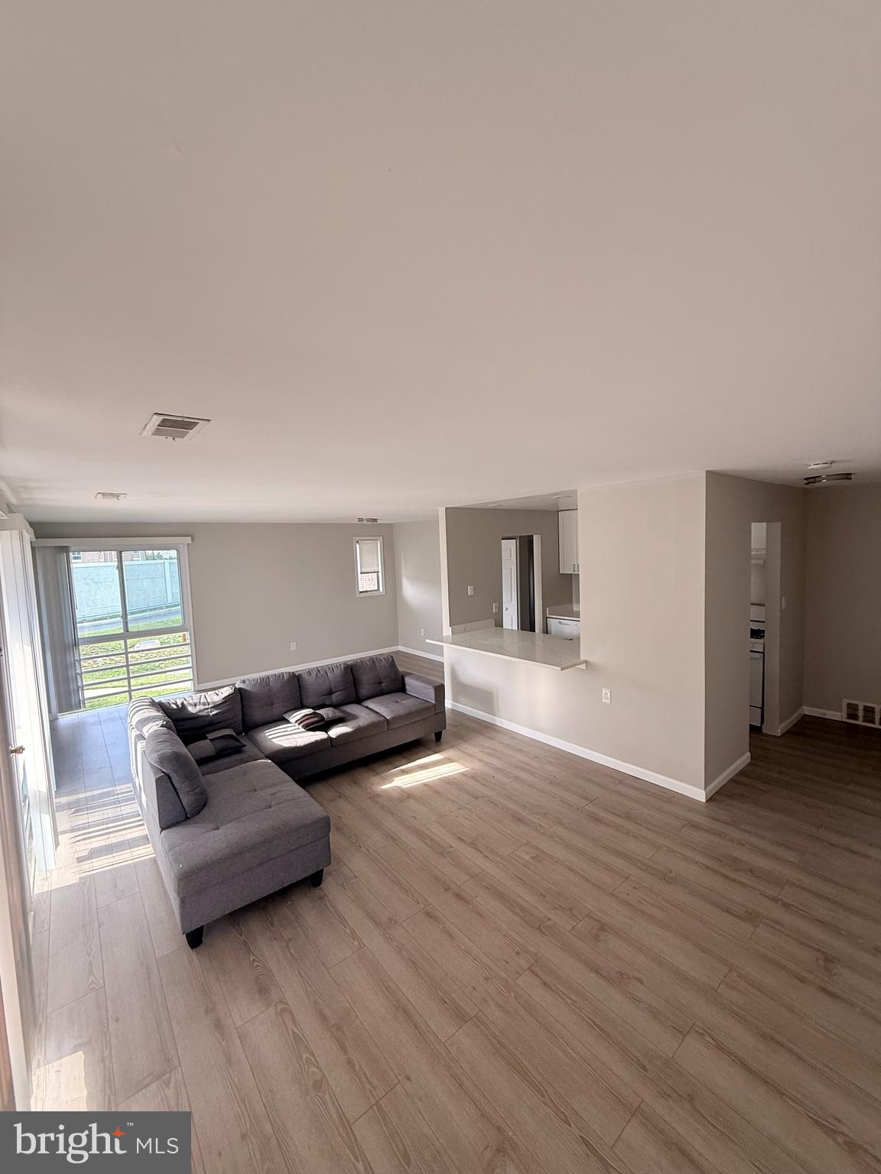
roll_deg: +1.9
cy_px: 587
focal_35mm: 14
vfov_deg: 102.1
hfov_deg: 85.7
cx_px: 440
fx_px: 475
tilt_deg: -4.5
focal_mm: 2.22
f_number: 2.2
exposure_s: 1/99
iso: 125
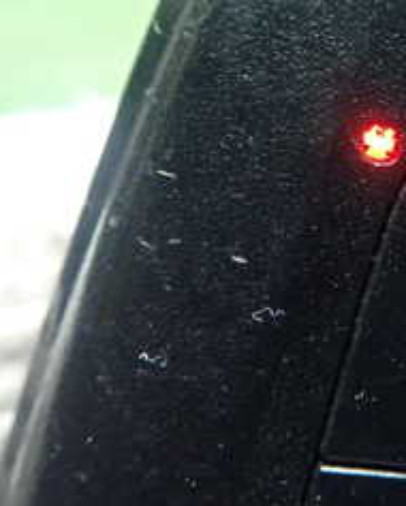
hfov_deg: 20.1
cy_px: 139
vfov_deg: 25.5
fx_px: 1110
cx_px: 397
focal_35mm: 74
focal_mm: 5.5
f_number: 2.3
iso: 800
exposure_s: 1/50
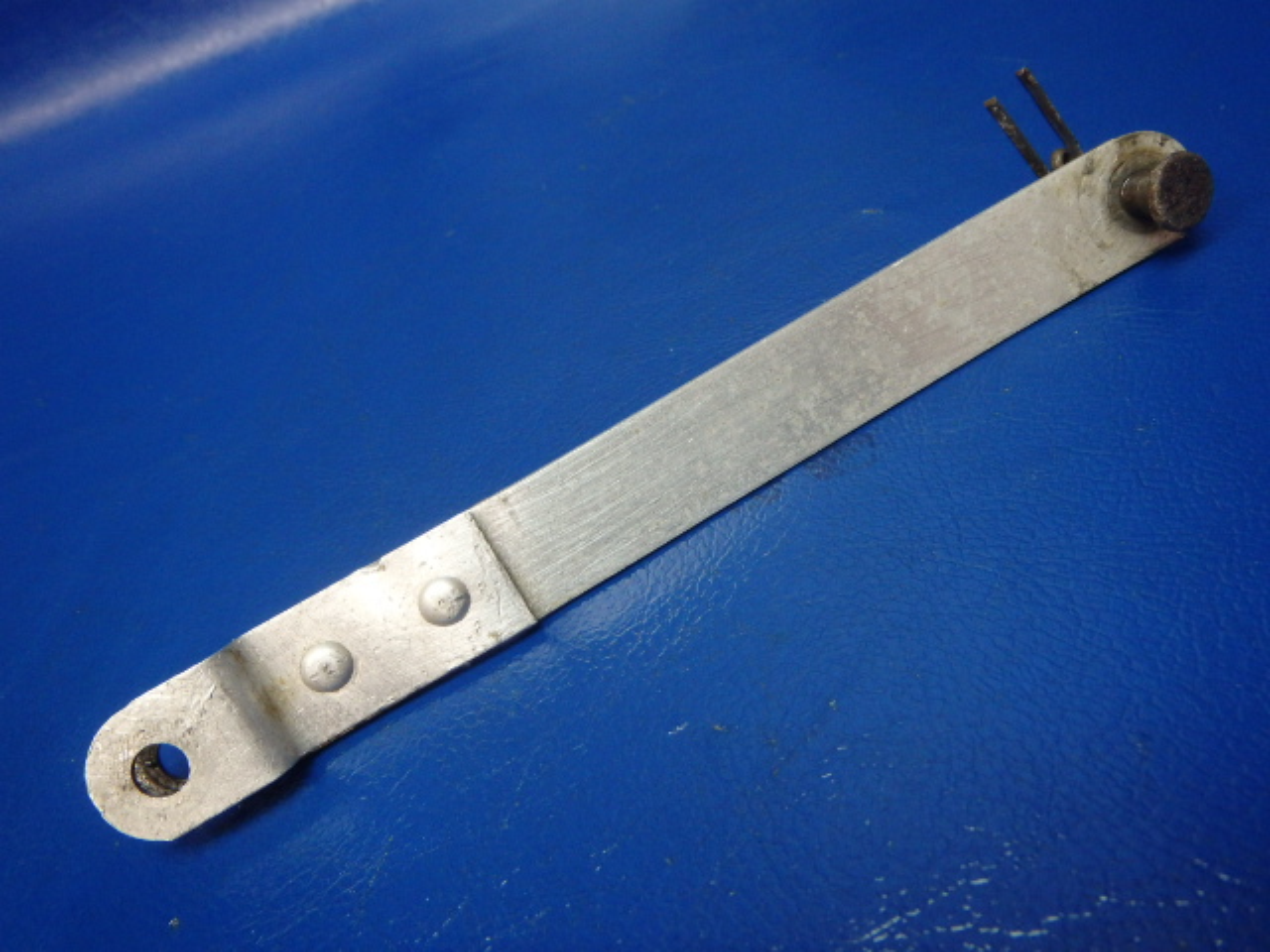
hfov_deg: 63.4
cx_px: 635
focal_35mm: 28
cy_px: 476
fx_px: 1027
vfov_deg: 49.7
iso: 400
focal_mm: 5
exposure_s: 1/30
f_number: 3.9
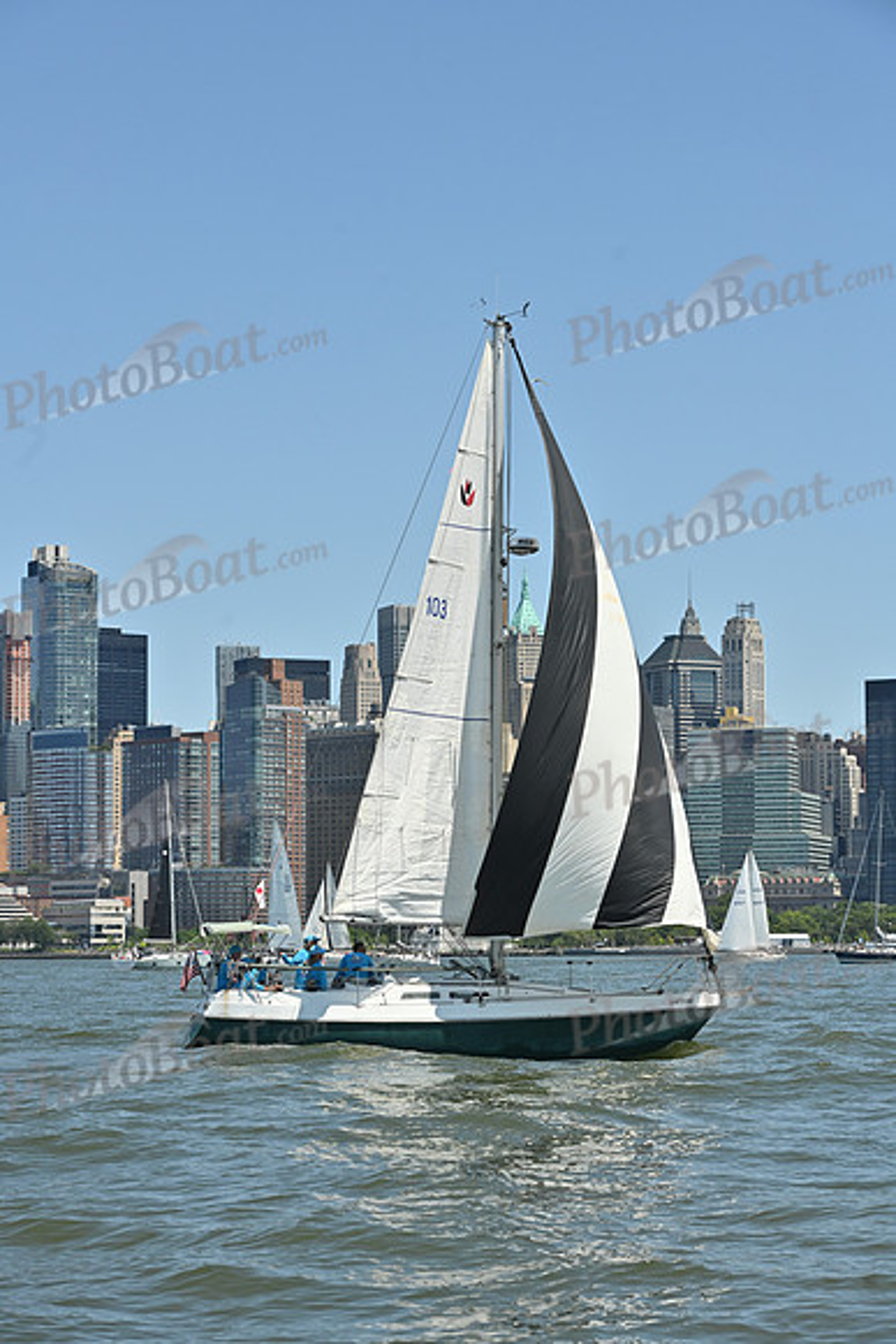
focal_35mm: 82
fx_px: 3059
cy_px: 672
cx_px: 448
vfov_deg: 24.8
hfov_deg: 16.7
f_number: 9
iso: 320
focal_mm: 82
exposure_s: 1/1600
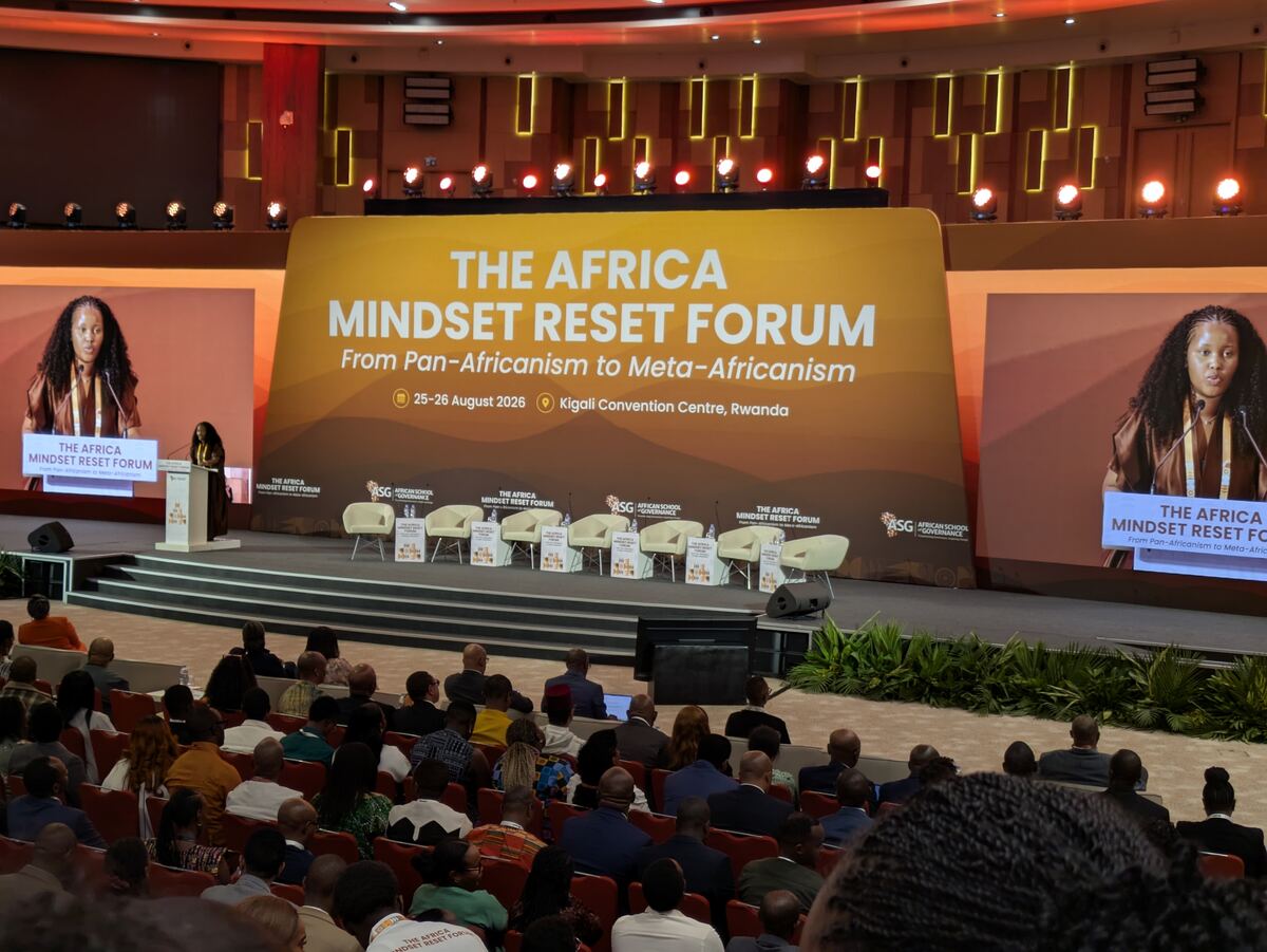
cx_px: 634
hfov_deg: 37.5
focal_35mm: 51
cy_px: 476
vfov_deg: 28.6
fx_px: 1867
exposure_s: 1/50
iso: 50
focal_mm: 5.43
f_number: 1.89
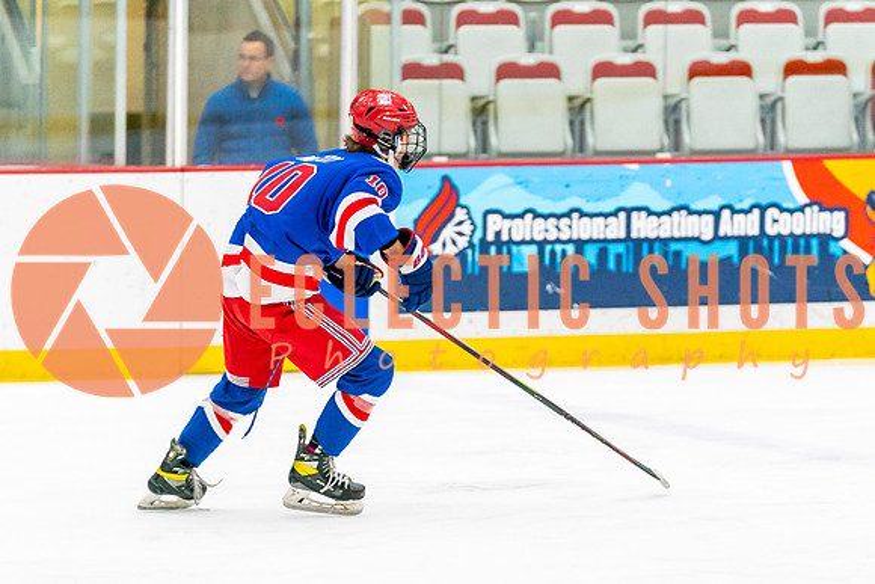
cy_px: 377
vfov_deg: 5.6
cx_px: 438
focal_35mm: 246
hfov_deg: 8.4
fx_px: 5975
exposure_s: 1/1250
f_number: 2.8
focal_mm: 158
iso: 3200
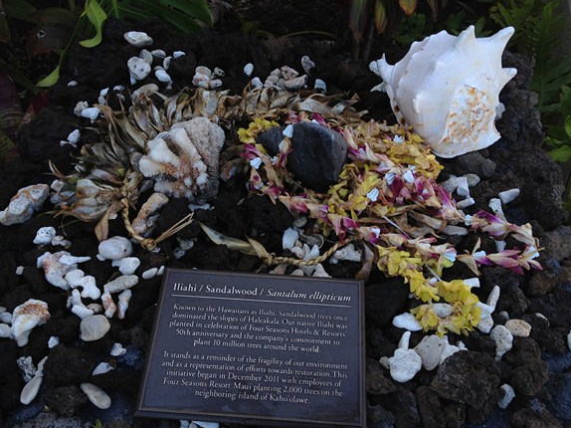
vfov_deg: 39.6
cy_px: 216
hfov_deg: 51.4
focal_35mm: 36
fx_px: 594
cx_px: 279
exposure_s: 1/262
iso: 64
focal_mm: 4.28
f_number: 2.4
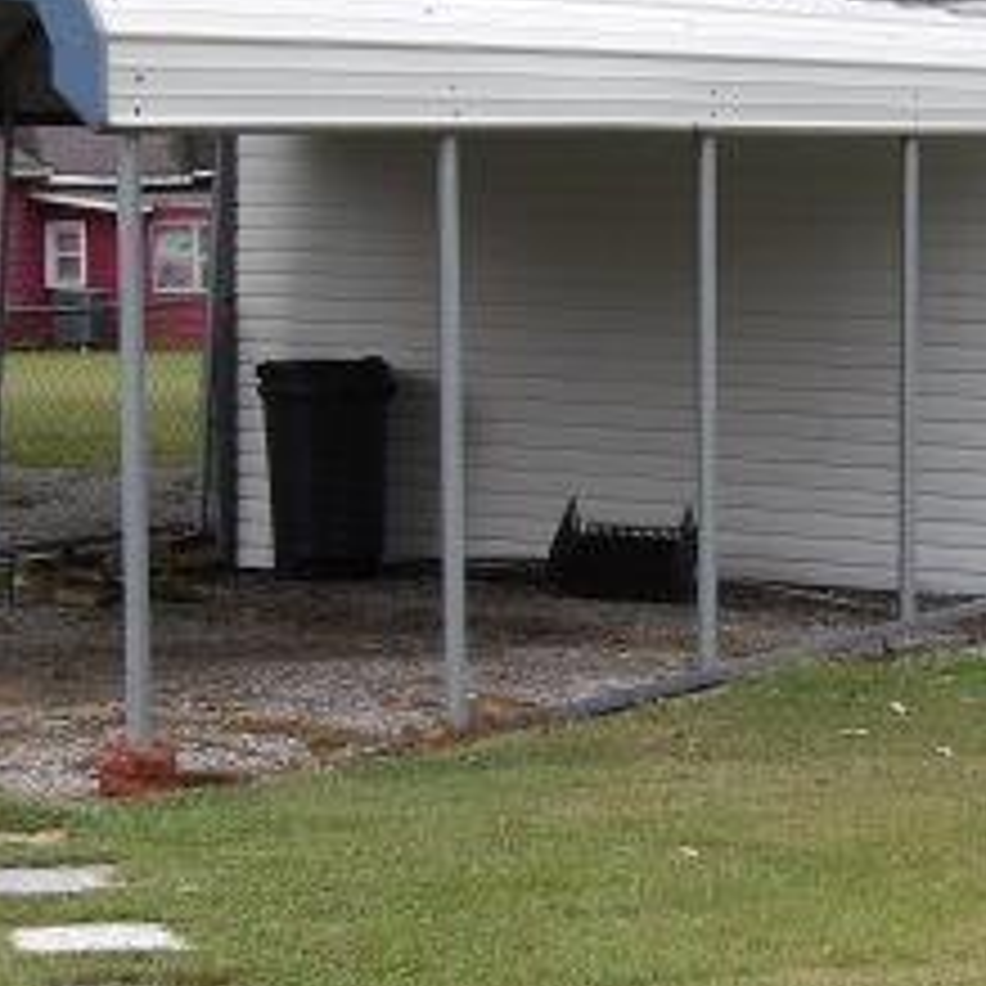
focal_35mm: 119
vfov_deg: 14.6
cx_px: 743
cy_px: 410
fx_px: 3835
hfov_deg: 14.6
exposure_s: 1/143
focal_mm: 8.2
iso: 100
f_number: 3.8
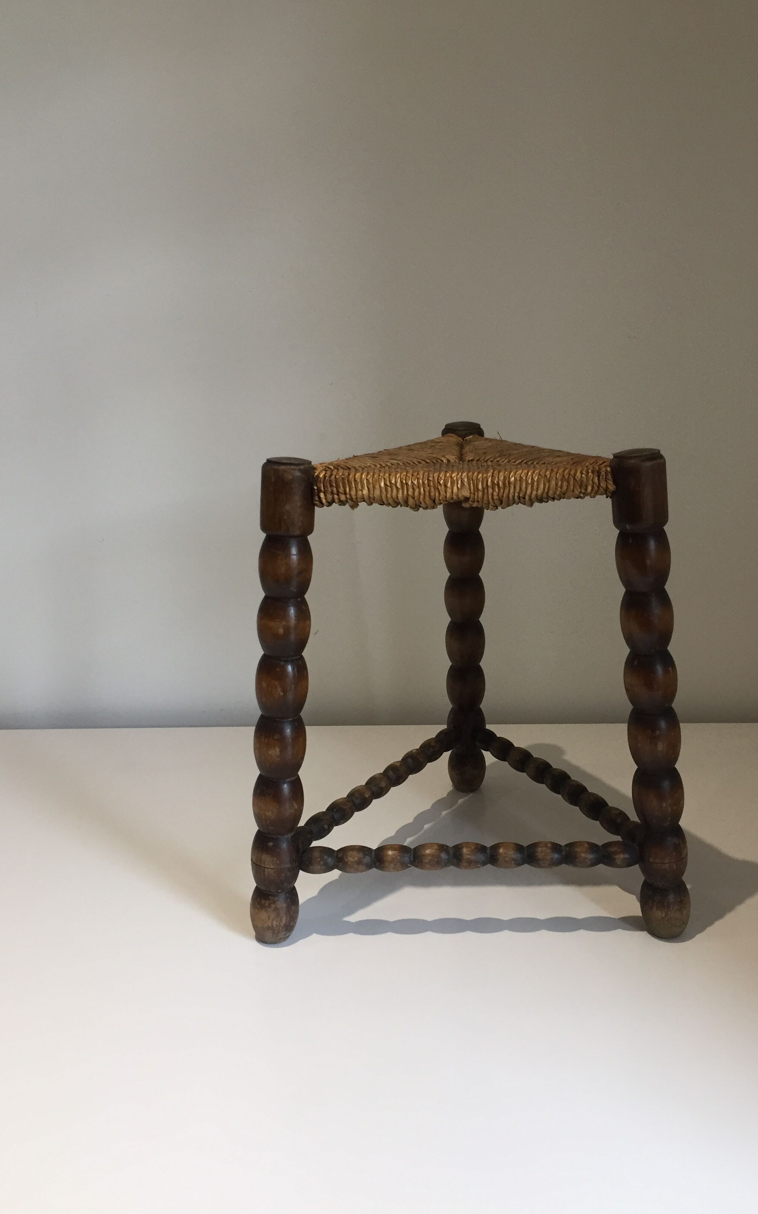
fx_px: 1025
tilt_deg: -15.0
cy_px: 606
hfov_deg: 40.5
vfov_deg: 61.2
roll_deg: +1.6
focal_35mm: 31
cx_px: 439
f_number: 2.2
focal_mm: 4.15
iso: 64
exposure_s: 1/33
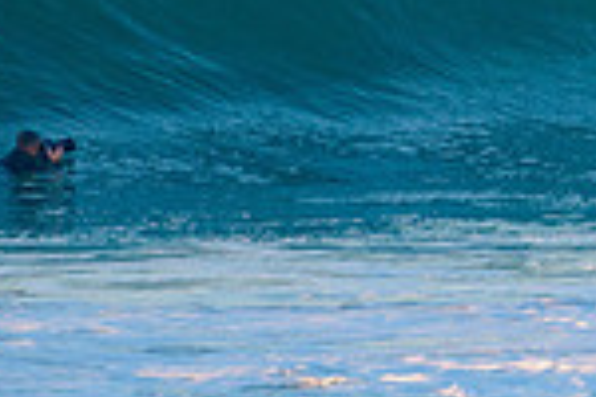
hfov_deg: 1.9
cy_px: -38
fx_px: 17912
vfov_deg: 1.3
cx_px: 1124
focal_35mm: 1082
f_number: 5.6
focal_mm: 280
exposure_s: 1/400
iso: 280
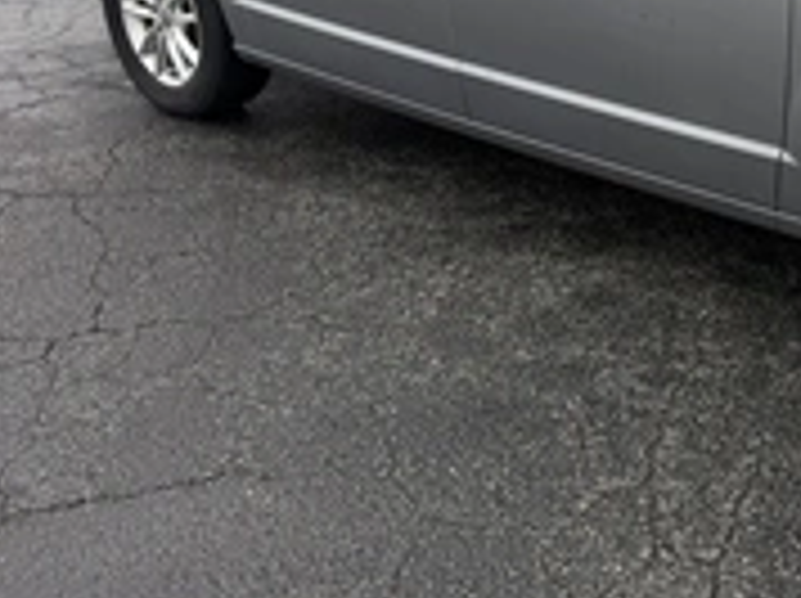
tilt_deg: -20.4
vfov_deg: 25.6
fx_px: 1248
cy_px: 0
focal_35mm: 54
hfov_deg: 31.9
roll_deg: +1.5
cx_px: 855
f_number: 1.78
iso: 80
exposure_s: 1/967
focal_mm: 6.76
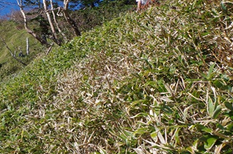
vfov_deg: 21.8
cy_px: 62
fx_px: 400
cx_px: 24
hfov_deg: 31.0
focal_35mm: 62
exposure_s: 1/250
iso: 100
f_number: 6.3
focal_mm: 20
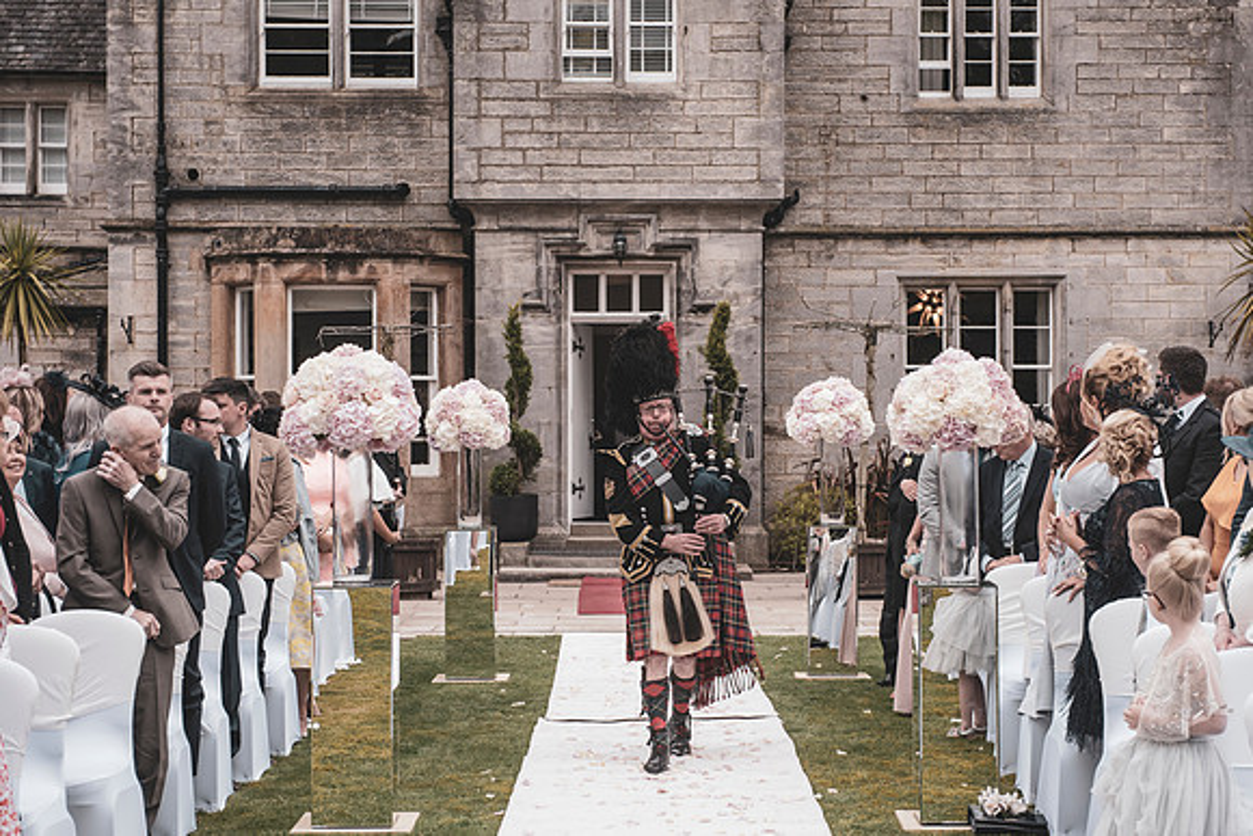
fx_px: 2595
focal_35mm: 75
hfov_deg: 27.1
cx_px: 656
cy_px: 414
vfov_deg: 18.3
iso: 500
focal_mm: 70
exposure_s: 1/1000
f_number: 5.6
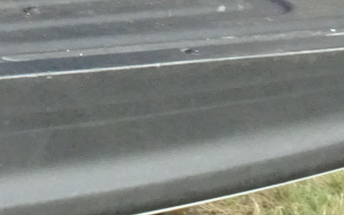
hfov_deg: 9.6
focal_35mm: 190
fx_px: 1782
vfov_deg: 6.6
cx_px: -524
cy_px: -276
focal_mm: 5.98
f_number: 4
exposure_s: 1/40
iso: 500
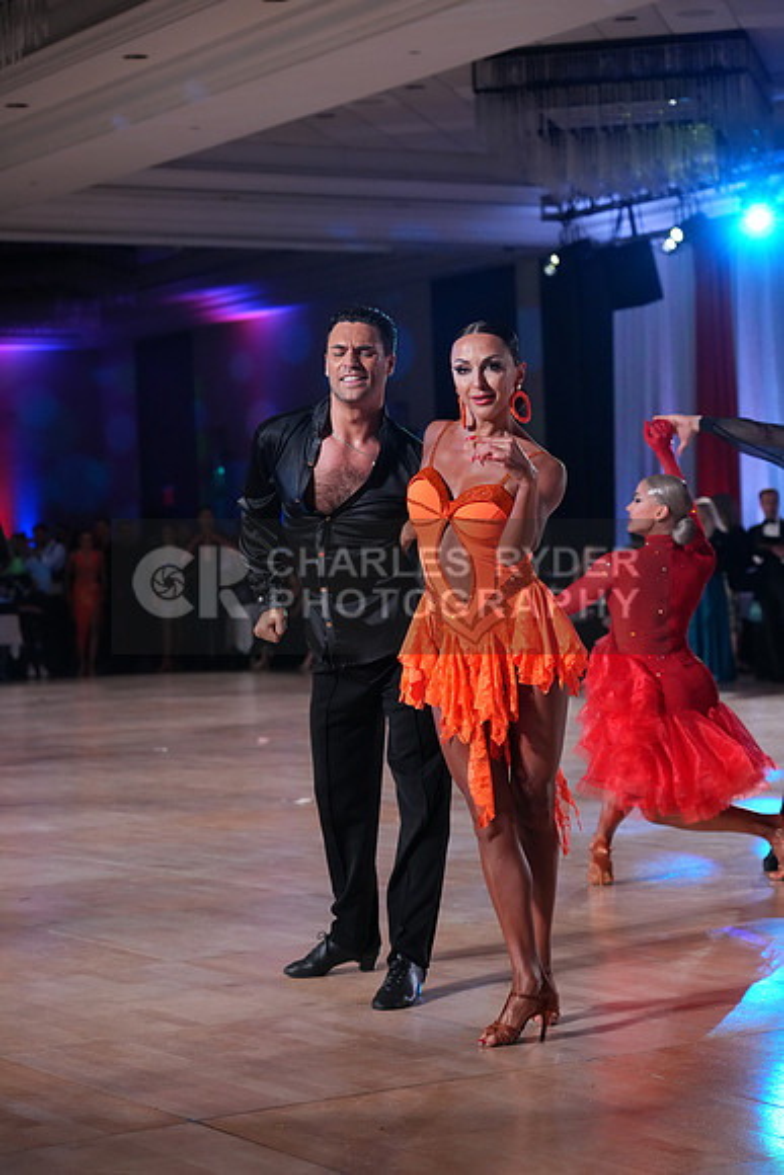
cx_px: 392
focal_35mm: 77
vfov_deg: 26.3
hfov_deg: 17.7
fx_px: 2514
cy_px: 588
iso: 3200
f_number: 4
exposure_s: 1/500
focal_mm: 77
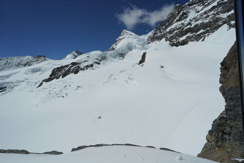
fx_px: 163
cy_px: 82
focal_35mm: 24
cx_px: 122
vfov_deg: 53.1
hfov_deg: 73.7
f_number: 20
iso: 100
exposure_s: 1/200
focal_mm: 24
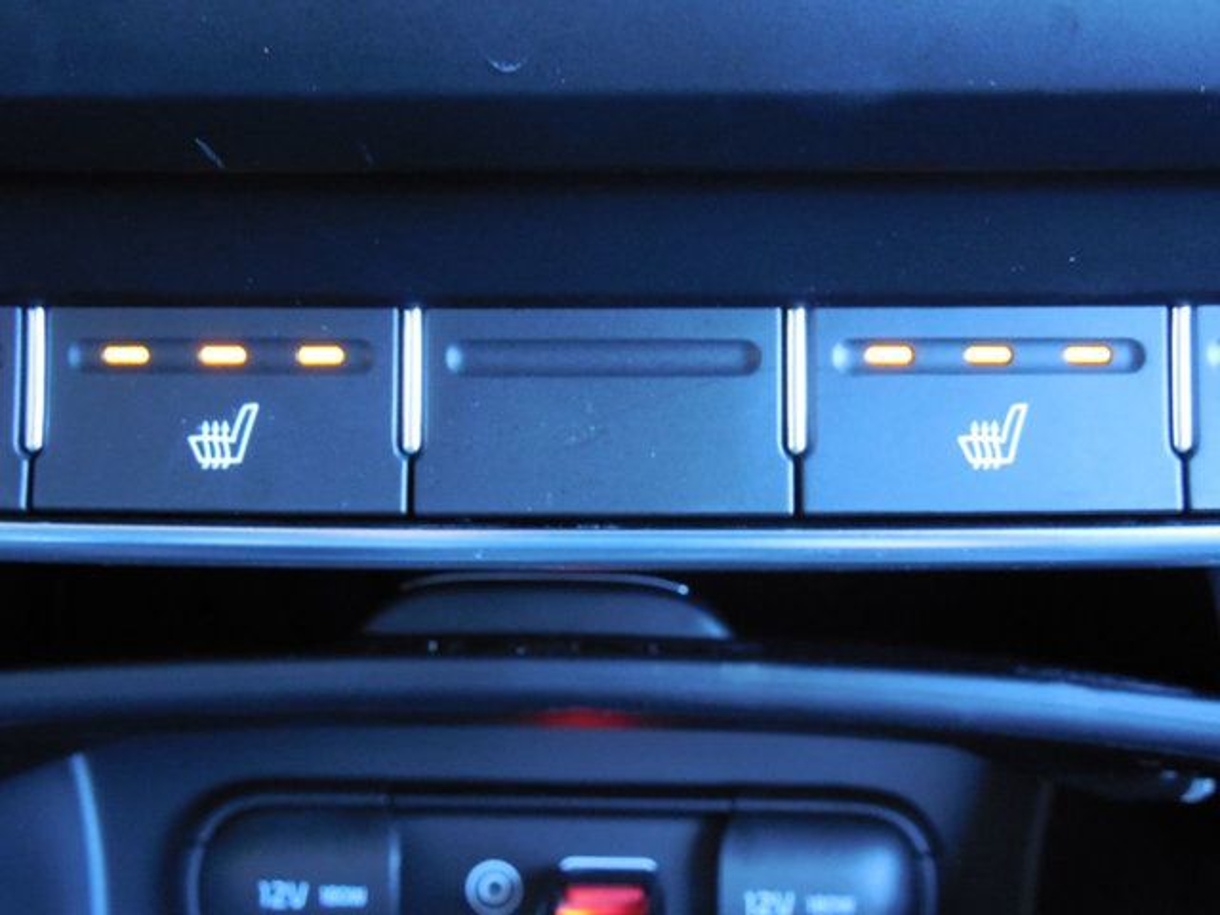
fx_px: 1692
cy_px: 458
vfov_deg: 30.3
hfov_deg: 39.7
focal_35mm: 48
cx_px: 610
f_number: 4
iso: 800
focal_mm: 8.7
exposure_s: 1/6
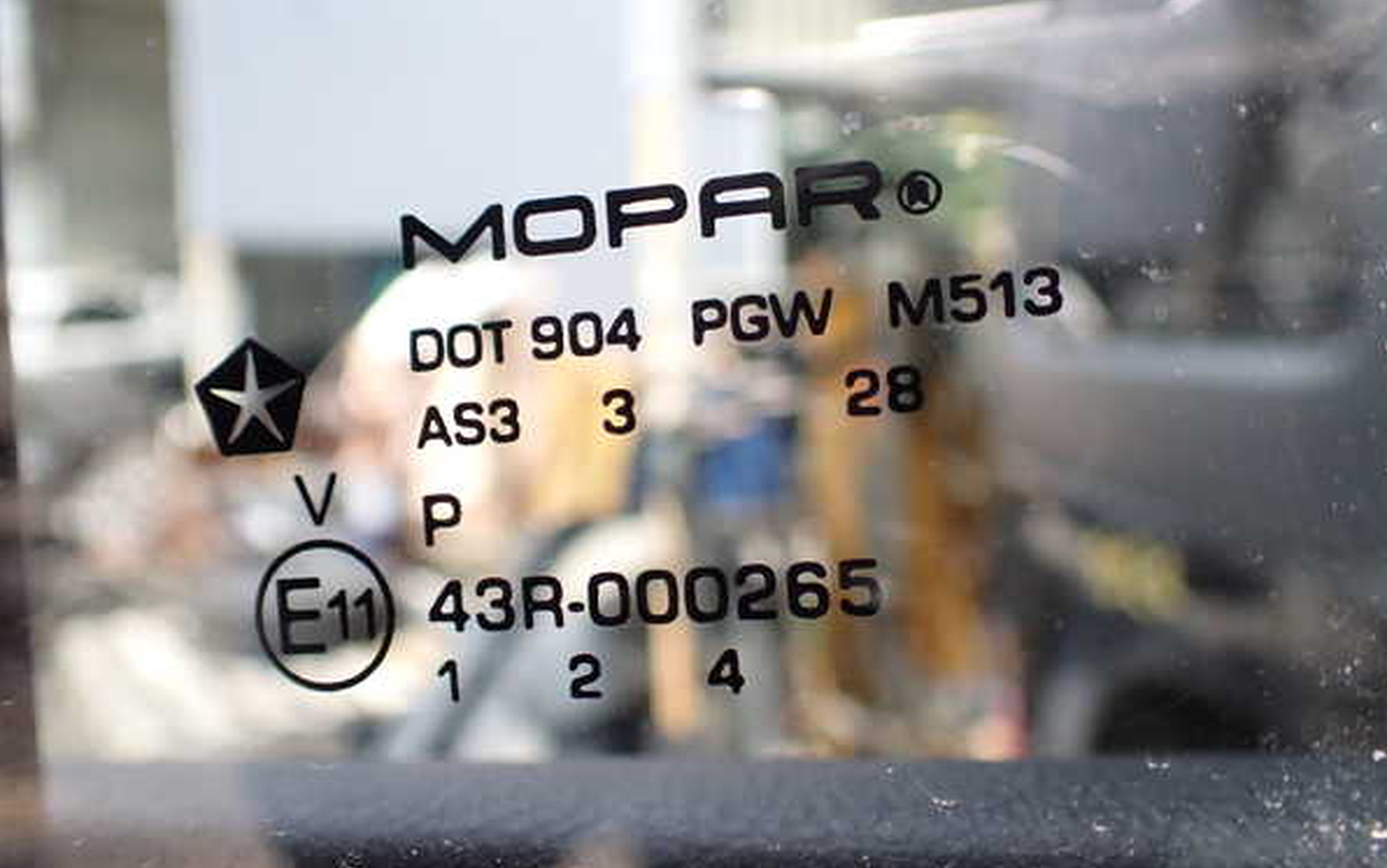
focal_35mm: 32
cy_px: 412
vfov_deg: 39.5
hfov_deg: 59.6
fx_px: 1210
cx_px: 696
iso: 125
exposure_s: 1/125
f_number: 2.3
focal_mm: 5.4
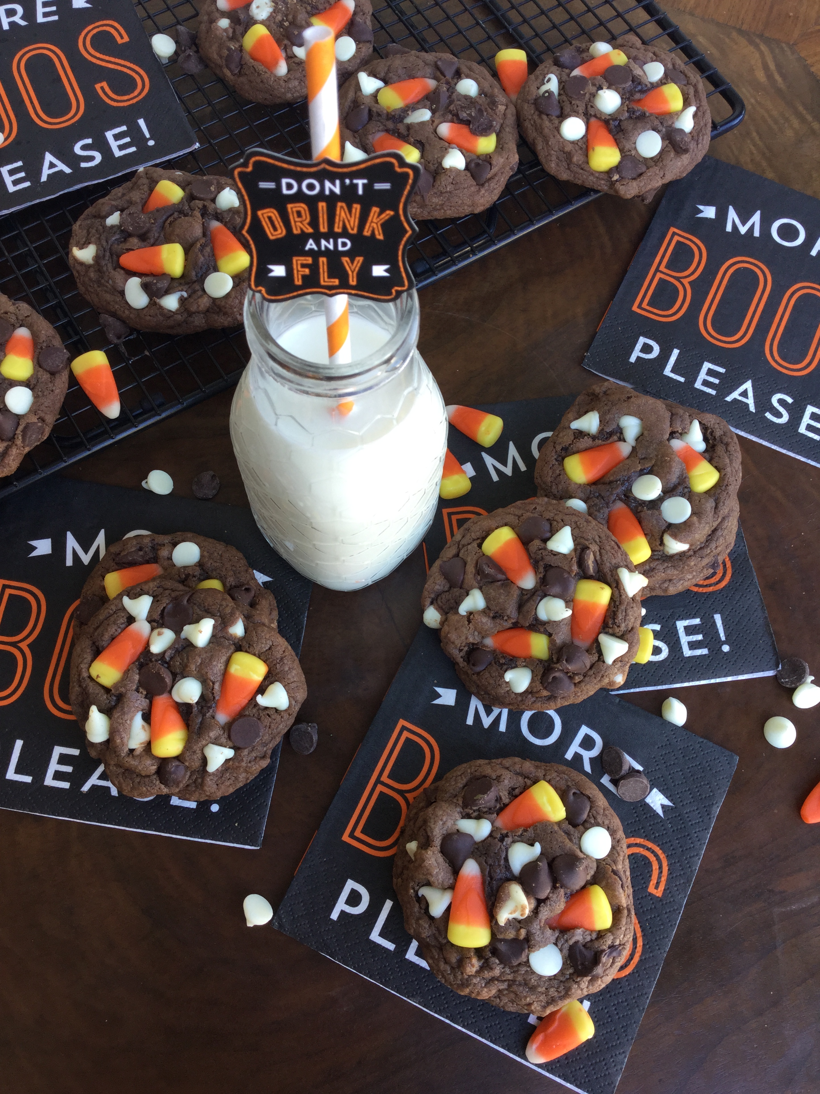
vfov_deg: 58.4
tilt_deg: -68.4
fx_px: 979
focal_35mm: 31
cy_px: 547
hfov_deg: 45.4
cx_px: 410
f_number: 2.4
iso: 32
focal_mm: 3.3
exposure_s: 1/30
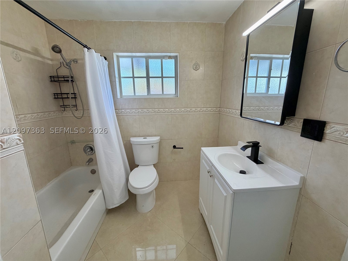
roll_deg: +1.4
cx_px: 174
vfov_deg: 85.7
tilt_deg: -12.0
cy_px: 130
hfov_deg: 102.1
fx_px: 141
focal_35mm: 14
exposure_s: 1/120
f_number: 2.2
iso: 320
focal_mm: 2.22
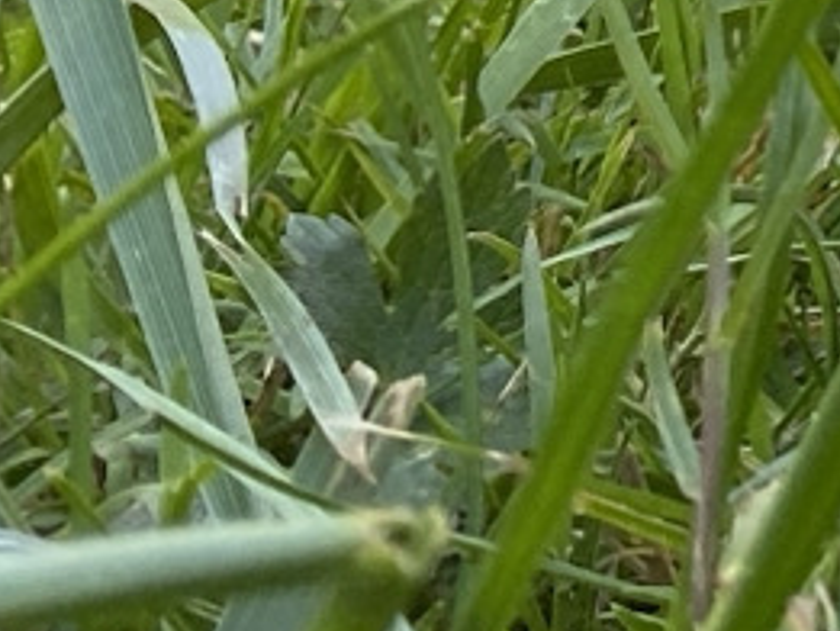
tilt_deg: -3.3
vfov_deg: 6.7
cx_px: 3003
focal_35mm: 199
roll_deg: -2.7
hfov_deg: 7.7
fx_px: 4831
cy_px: -1291
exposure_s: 1/255
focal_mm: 4.25
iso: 32
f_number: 1.8
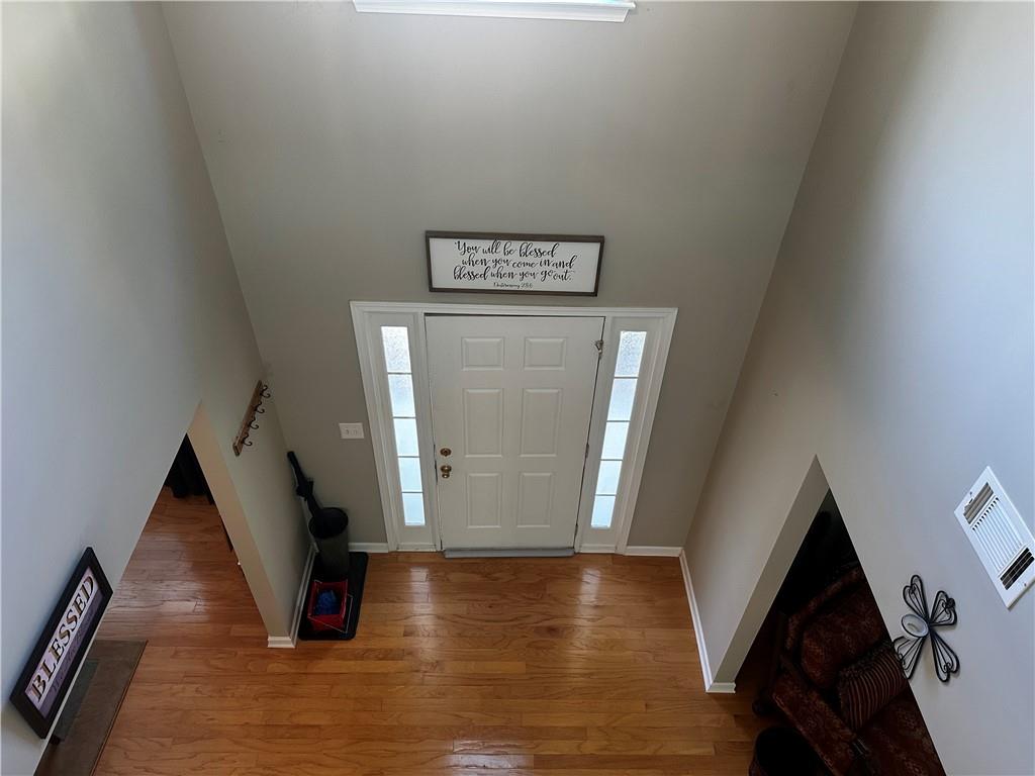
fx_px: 718
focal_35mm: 24
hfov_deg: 71.6
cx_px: 518
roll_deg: -2.5
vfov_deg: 56.8
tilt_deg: -42.0
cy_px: 388
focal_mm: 6.86
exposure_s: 1/60
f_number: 1.78
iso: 160
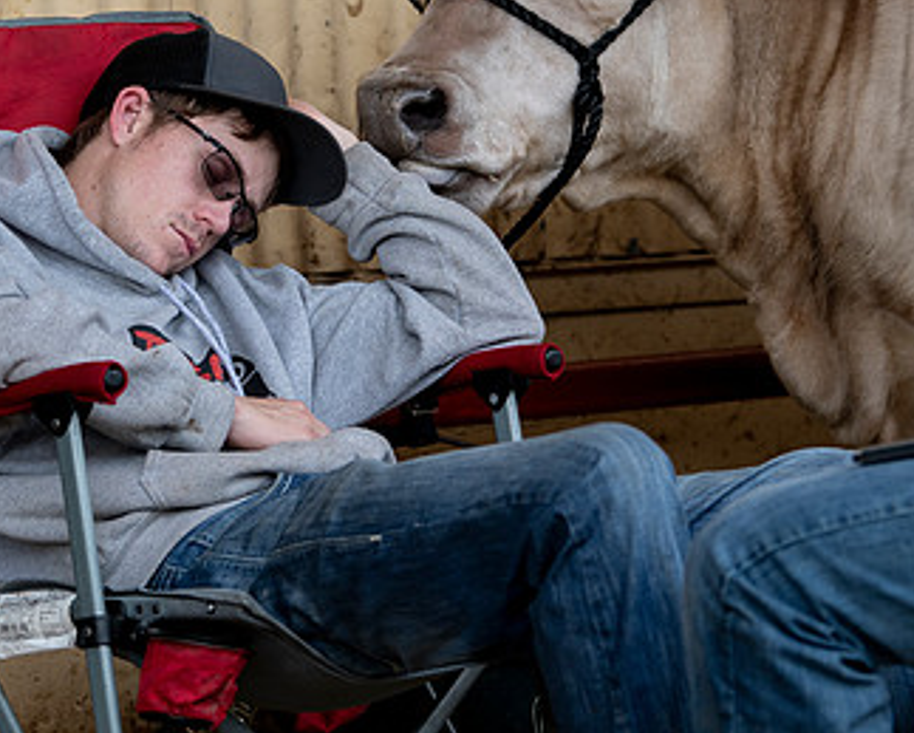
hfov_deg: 6.8
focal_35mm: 283
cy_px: 287
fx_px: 7662
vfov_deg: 5.5
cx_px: 399
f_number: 2.8
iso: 160
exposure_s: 1/500
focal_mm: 112
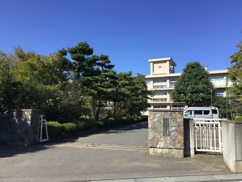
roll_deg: +0.2
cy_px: 91
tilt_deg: +4.9
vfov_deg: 45.4
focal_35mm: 31
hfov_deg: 58.4
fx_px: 217
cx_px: 121
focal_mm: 3.3
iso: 25
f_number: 2.4
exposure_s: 1/1031
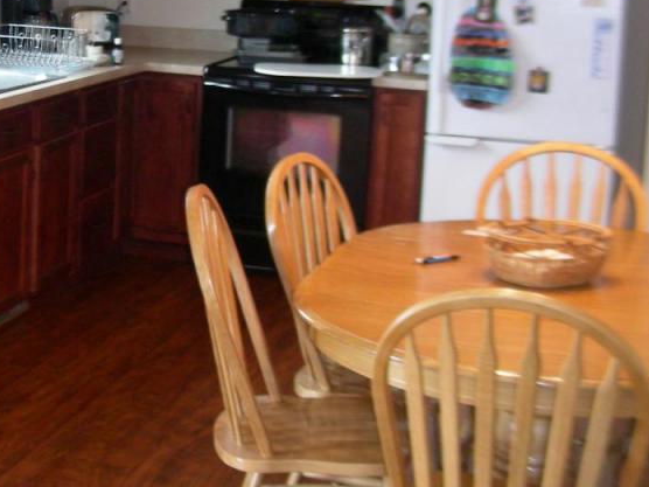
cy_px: 76
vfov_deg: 20.7
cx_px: 116
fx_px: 1312
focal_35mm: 70
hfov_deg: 27.2
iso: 200
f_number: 3.5
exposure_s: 1/8.1
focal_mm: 6.3
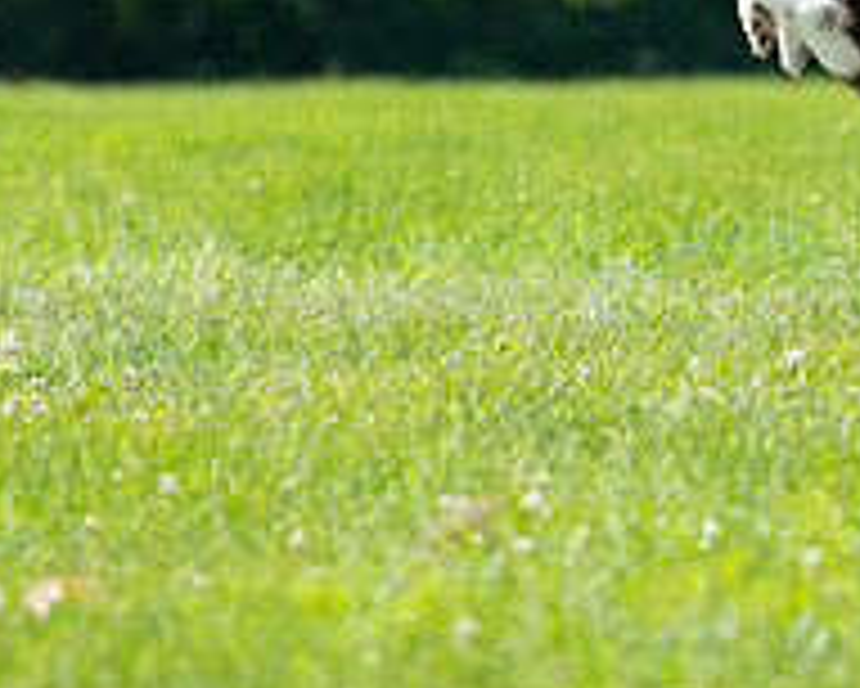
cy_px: -146
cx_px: 563
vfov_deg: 2.0
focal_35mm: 763
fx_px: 19430
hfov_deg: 2.5
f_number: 5.6
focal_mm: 268
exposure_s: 1/4000
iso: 1250
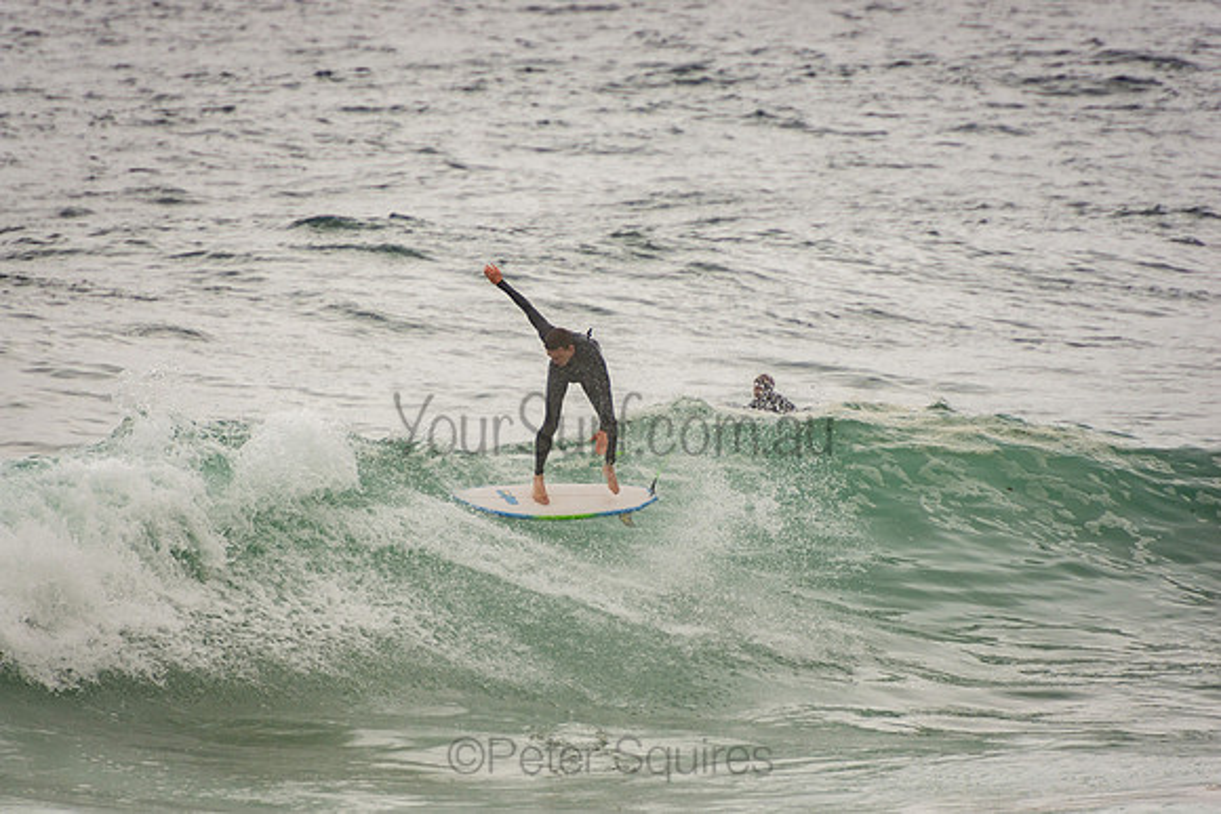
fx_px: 20354
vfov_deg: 2.3
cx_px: 610
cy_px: 407
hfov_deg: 3.4
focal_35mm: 600
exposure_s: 1/1250
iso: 250
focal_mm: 400
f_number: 5.6
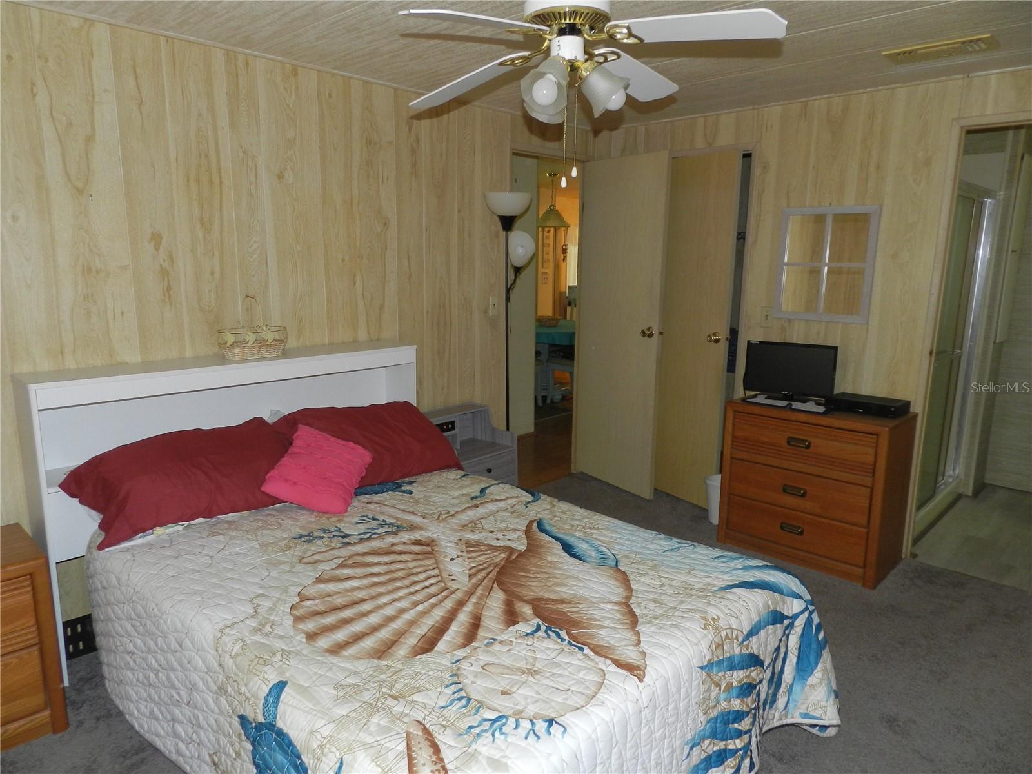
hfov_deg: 73.9
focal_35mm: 23
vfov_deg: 58.9
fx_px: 686
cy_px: 387
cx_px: 516
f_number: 3.4
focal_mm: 4
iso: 200
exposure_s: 1/30
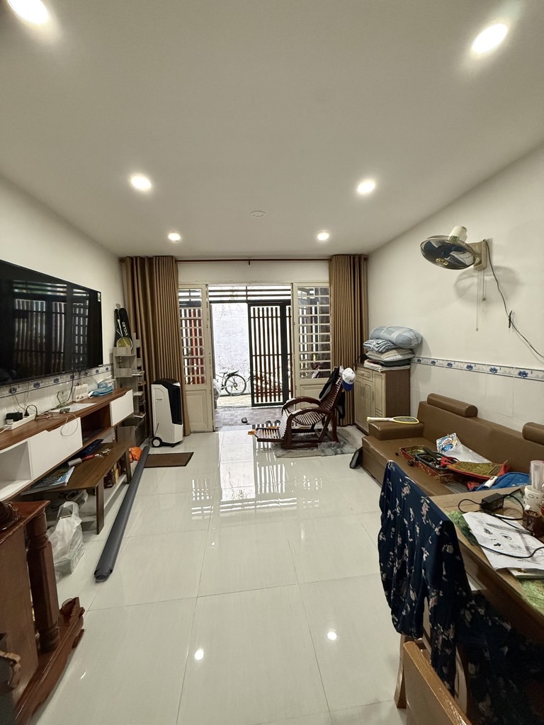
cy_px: 362
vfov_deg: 102.1
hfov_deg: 85.7
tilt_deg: -3.8
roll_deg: +1.7
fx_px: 293
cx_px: 272
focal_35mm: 14
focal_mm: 2.22
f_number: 2.2
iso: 250
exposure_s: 1/100
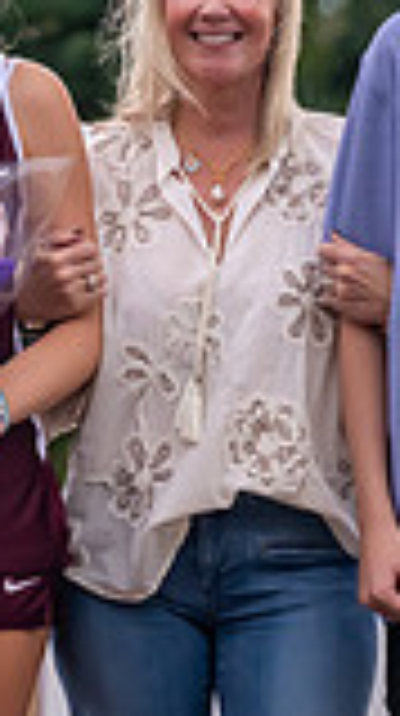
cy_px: 497
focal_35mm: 582
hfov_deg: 2.1
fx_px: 11015
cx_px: 131
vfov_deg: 3.7
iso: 1100
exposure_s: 1/640
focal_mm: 115
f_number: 4.5
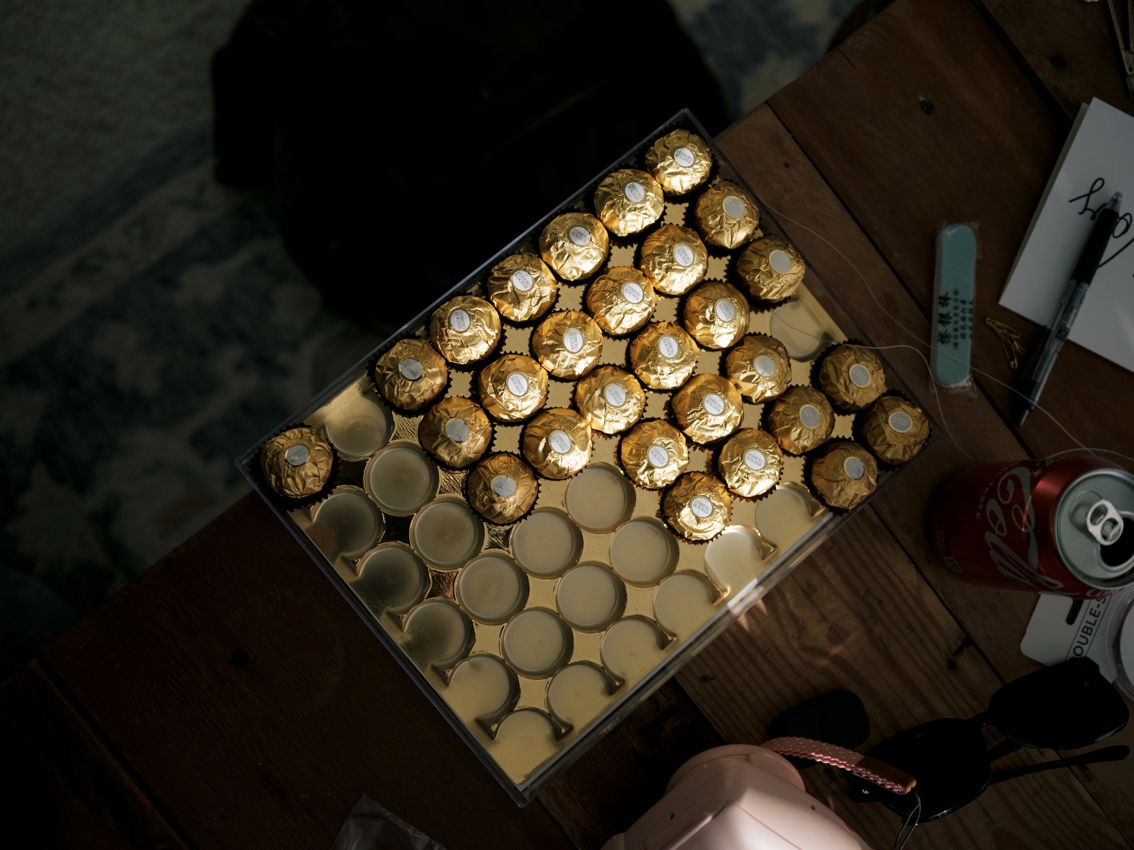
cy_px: 425
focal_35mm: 40
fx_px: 1310
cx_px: 567
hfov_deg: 46.8
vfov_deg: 36.0
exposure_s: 1/2500
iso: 400
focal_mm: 50
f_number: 3.5
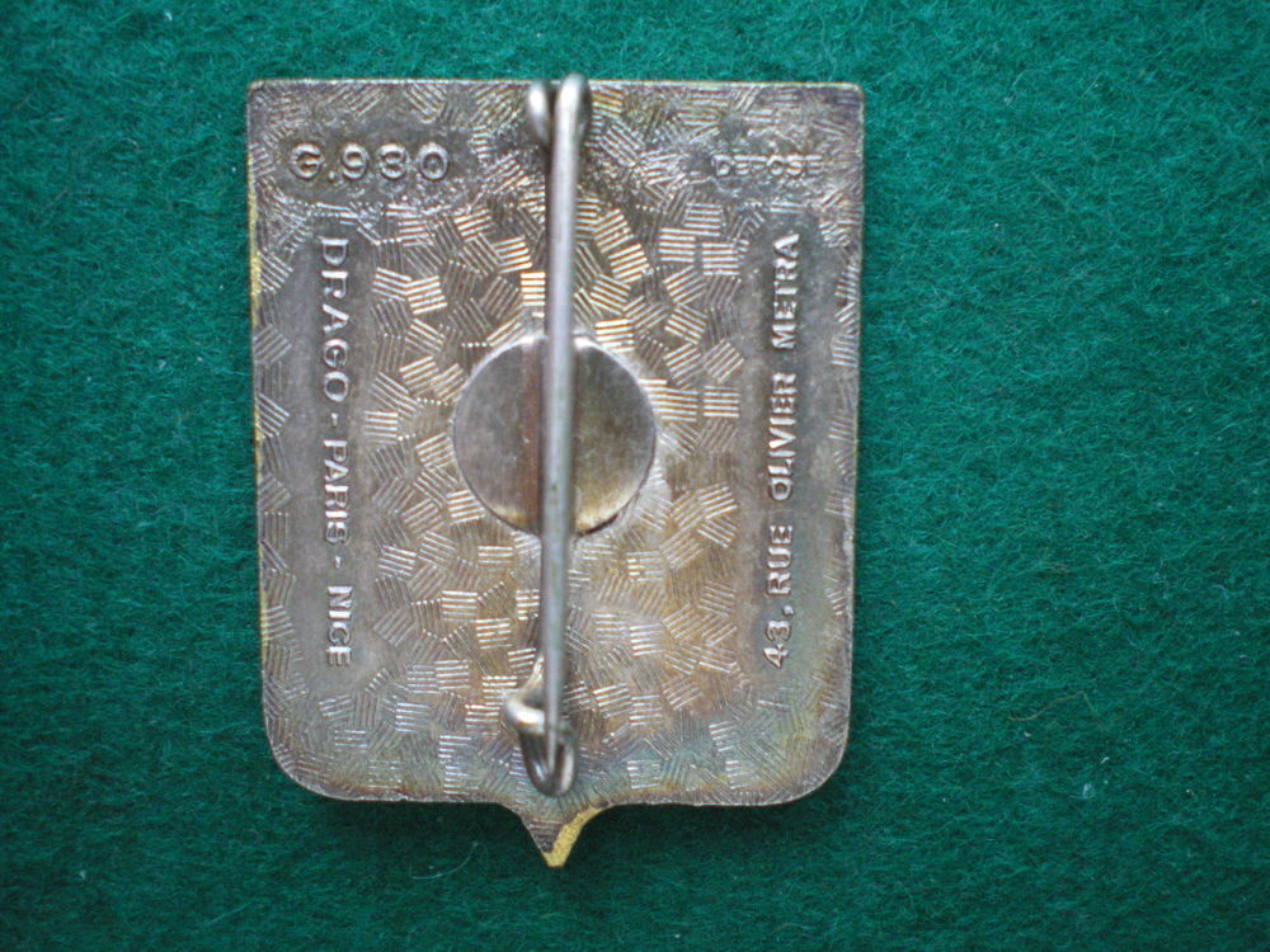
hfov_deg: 49.0
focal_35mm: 38
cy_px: 476
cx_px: 635
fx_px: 1394
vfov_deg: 37.7
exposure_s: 1/40
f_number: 3.1
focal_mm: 6.3
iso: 400
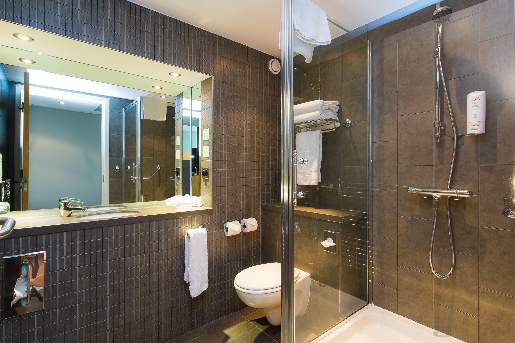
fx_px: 243
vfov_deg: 70.4
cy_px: 172
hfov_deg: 93.3
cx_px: 258
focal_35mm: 17
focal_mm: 11.5
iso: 200
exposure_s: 1
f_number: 9
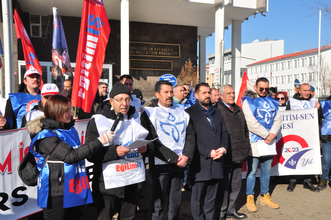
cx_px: 166
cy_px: 110
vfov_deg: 36.8
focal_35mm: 36
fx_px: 331
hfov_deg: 53.2
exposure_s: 1/200
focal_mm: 24
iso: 400
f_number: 22
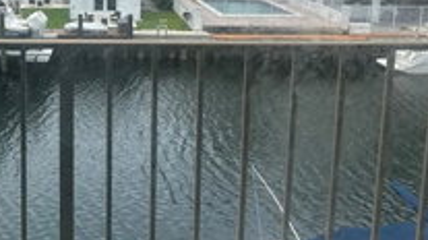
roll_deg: -0.3
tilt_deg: -9.0
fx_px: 612
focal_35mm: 54
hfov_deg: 36.3
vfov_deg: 21.5
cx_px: 47
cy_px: 12
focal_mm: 6.86
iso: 80
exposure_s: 1/4016
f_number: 1.78
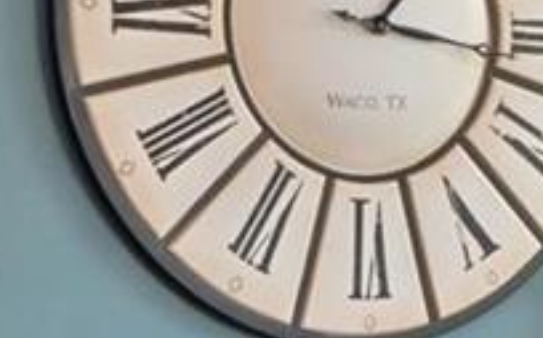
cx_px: 1003
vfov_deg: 7.4
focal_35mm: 176
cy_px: 266
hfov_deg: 11.1
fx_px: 2602
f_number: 10
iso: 400
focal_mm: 11
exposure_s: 1/2.5
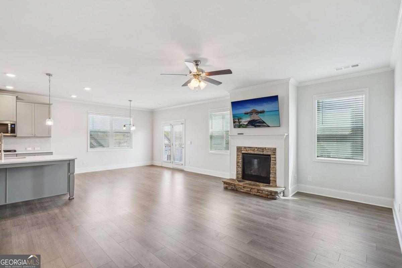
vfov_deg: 73.7
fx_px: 179
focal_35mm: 16
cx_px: 201
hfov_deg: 96.7
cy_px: 134
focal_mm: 16
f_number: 8
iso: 250
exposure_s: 1/30
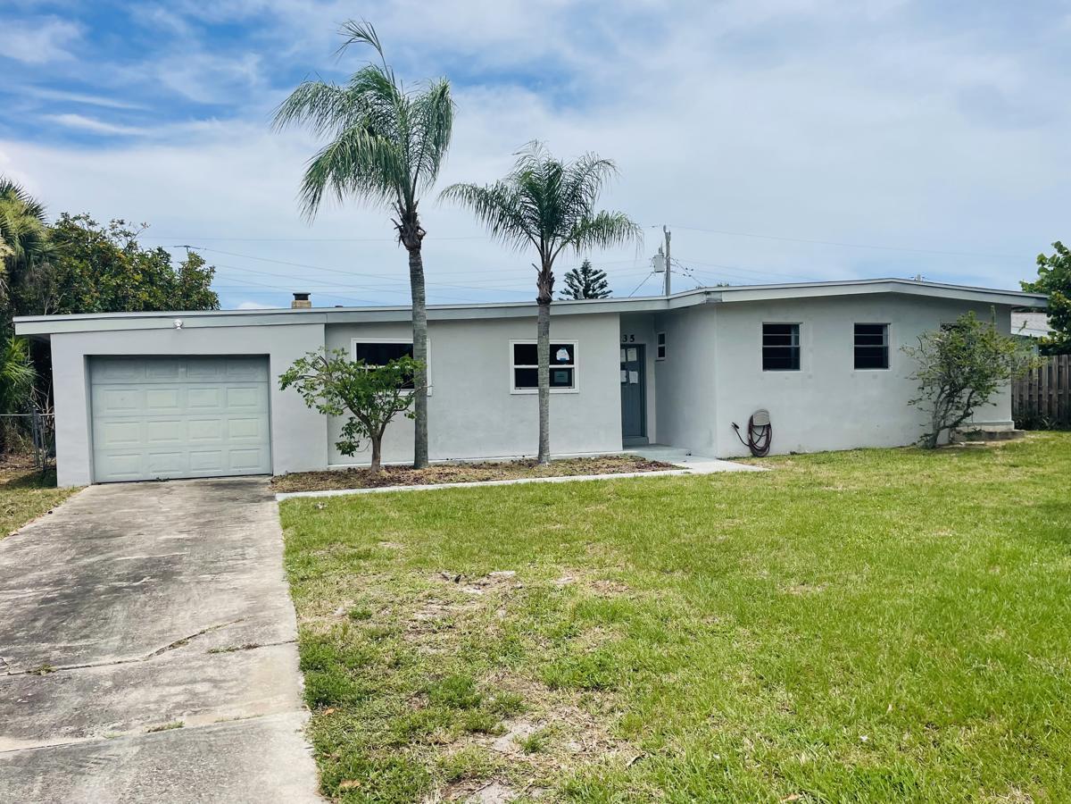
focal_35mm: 26
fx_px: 804
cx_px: 536
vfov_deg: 53.1
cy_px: 402
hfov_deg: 67.3
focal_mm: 4.2
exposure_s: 1/5814
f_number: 1.6
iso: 32
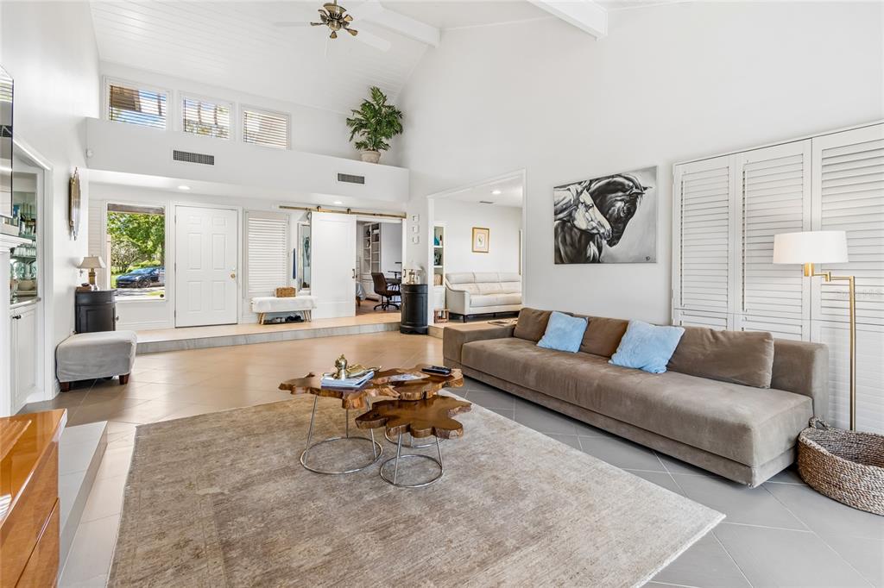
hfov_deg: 100.4
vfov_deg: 77.3
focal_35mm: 15
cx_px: 442
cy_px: 294
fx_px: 368
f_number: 7.1
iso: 100
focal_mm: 10
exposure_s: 1/6
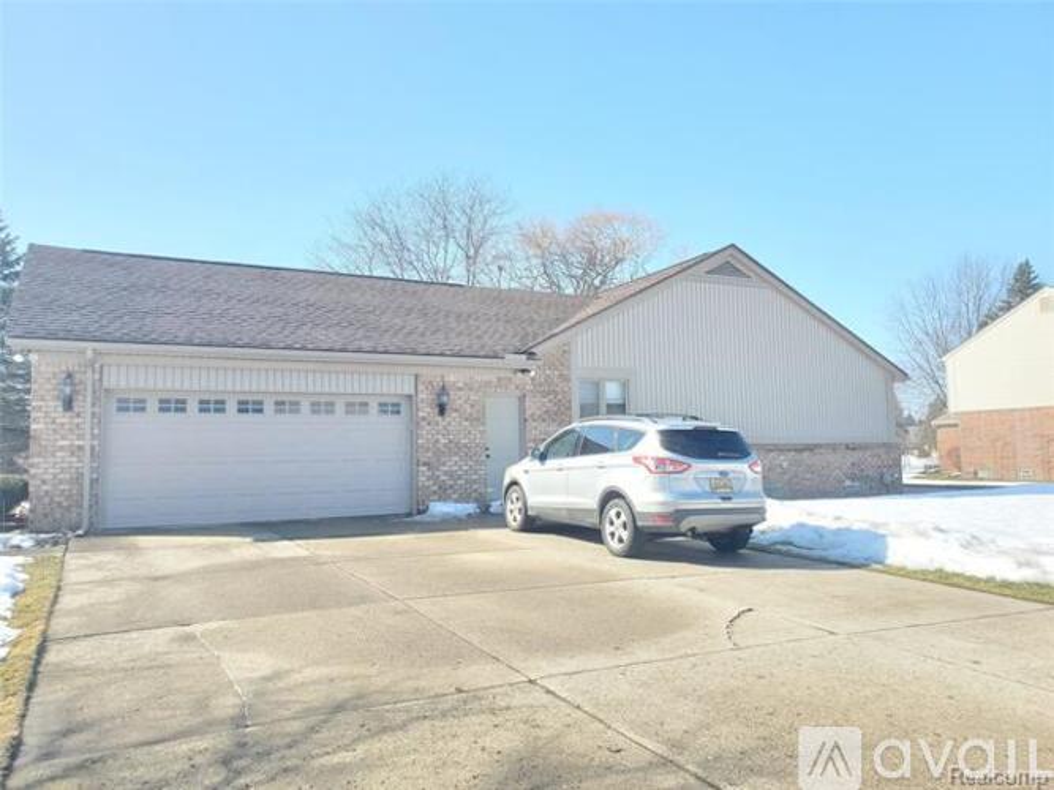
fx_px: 792
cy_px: 395
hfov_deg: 67.3
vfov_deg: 53.0
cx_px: 527
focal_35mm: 26
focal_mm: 4.3
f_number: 2.4
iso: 50
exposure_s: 1/411
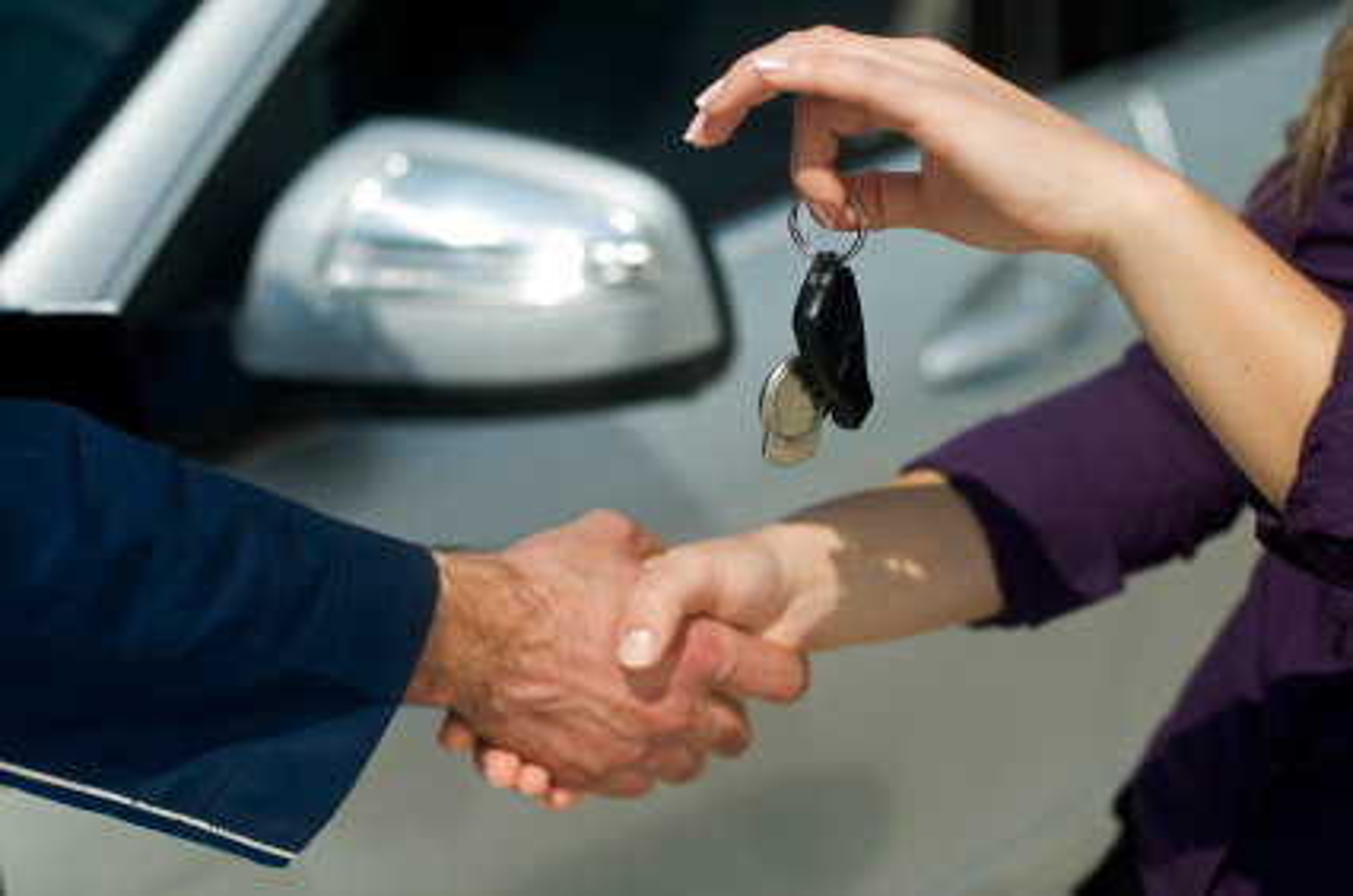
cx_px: 676
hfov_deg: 27.0
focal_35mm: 75
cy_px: 448
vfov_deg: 18.1
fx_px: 2812
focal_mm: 50
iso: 100
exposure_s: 1/4000
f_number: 2.5
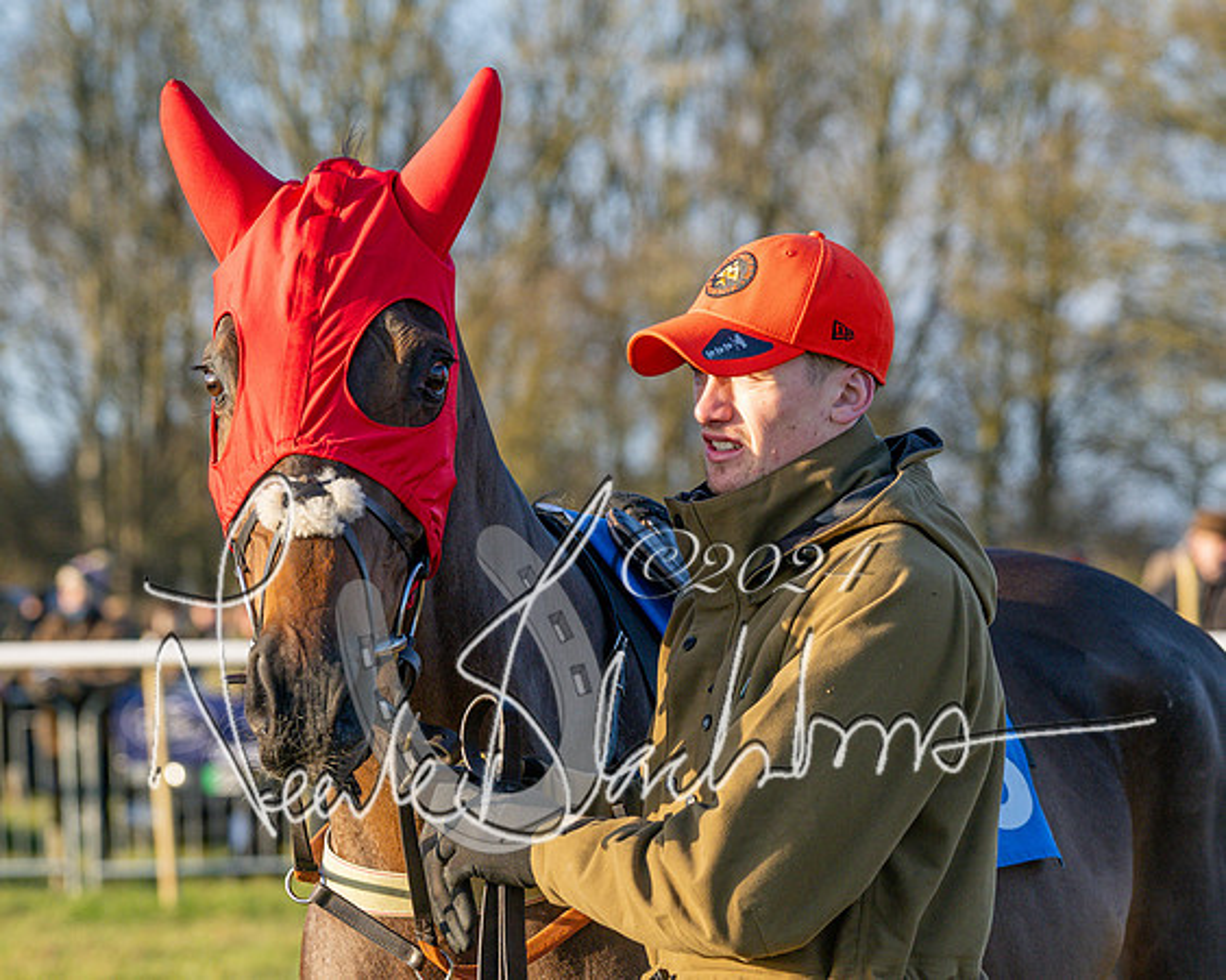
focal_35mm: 177
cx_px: 779
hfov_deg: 10.9
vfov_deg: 8.7
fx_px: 6410
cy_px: 505
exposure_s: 1/1000
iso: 400
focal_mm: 97
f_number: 4
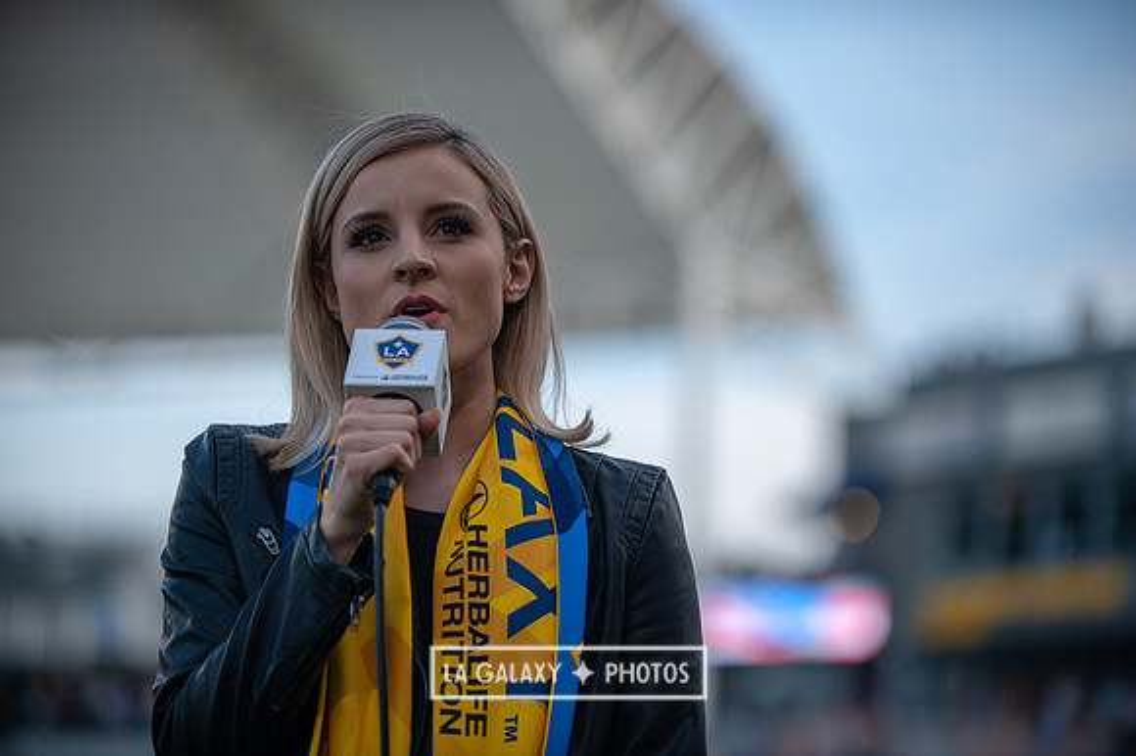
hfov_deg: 15.8
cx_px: 568
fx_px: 4100
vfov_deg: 10.5
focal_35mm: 130
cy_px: 378
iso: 250
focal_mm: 130
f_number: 2.8
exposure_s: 1/1600
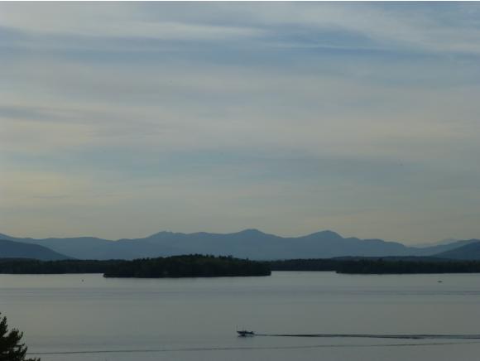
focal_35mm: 102
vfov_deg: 14.5
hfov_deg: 19.2
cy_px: 180
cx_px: 240
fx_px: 1416
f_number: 5.3
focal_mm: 18.2
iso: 100
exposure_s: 1/500
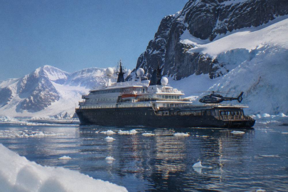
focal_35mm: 105
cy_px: 96
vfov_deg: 13.0
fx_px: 840
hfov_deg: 19.5
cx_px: 144
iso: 200
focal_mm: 105
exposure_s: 1/500
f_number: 4.5
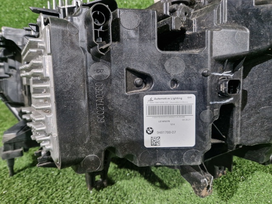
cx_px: 136
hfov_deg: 73.9
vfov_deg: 58.9
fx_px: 181
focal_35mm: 23
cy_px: 102
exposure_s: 1/50
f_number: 1.8
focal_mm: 5.4
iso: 640
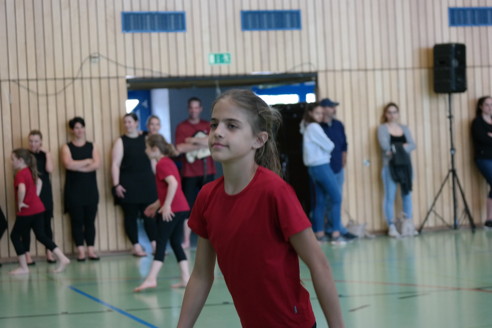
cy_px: 164
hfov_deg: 22.6
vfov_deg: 15.2
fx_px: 1230
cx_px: 246
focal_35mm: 90
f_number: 4
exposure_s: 1/100
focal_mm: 59
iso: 1600
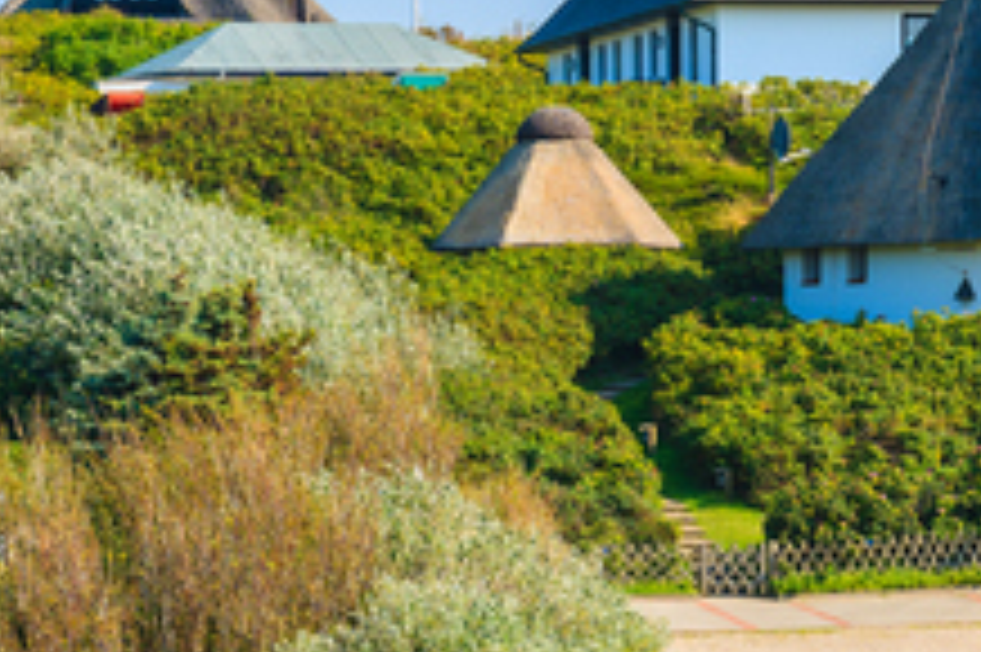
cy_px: 330
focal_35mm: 226
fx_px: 6154
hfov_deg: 9.1
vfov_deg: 6.1
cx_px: 540
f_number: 8
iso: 100
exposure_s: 1/160
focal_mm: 68
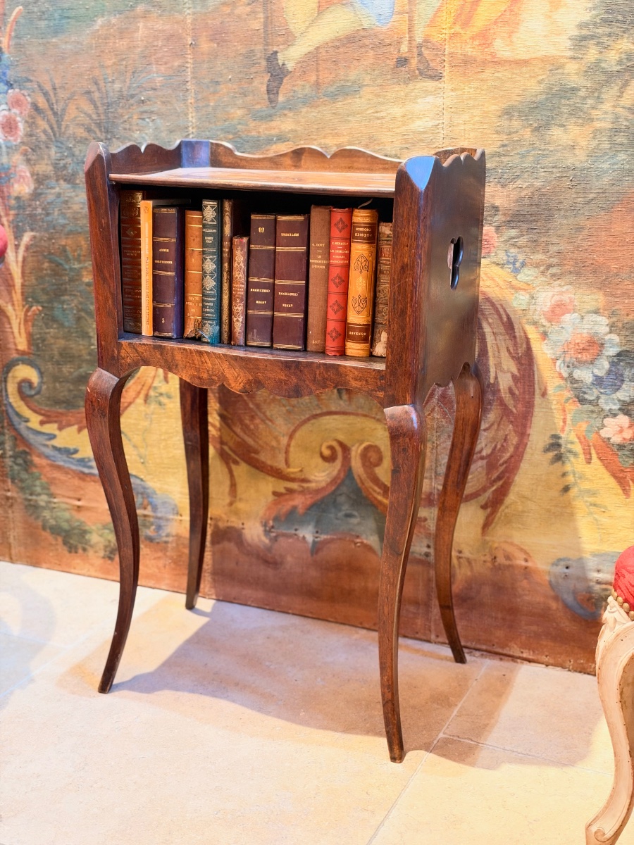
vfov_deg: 39.7
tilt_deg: -15.4
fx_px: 1172
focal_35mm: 48
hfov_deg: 30.3
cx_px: 317
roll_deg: -1.2
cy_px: 422
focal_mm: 6.93
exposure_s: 1/25
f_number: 1.48
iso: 640
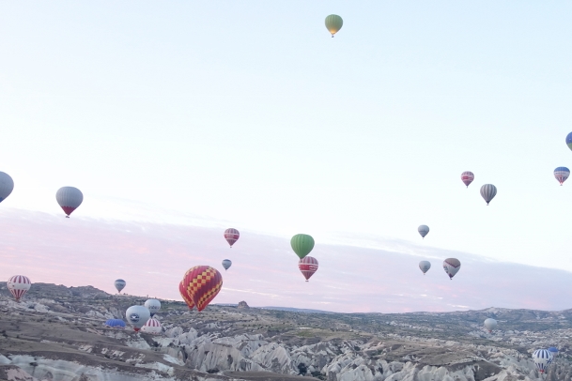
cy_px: 266
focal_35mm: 46
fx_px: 731
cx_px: 370
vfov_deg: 29.0
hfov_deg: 42.3
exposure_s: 1/250
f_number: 1.8
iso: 500
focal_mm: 10.4
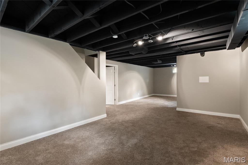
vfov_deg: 73.7
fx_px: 110
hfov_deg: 96.8
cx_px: 124
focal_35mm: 16
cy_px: 82
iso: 2000
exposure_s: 1/2.5
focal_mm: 8
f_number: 8
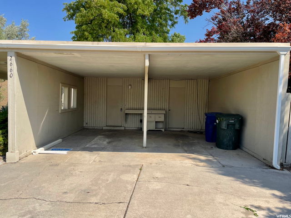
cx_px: 146
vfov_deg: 53.1
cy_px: 109
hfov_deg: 67.3
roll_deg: +0.4
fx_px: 219
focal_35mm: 26
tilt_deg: -1.7
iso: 32
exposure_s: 1/1553
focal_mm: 4.2
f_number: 1.6
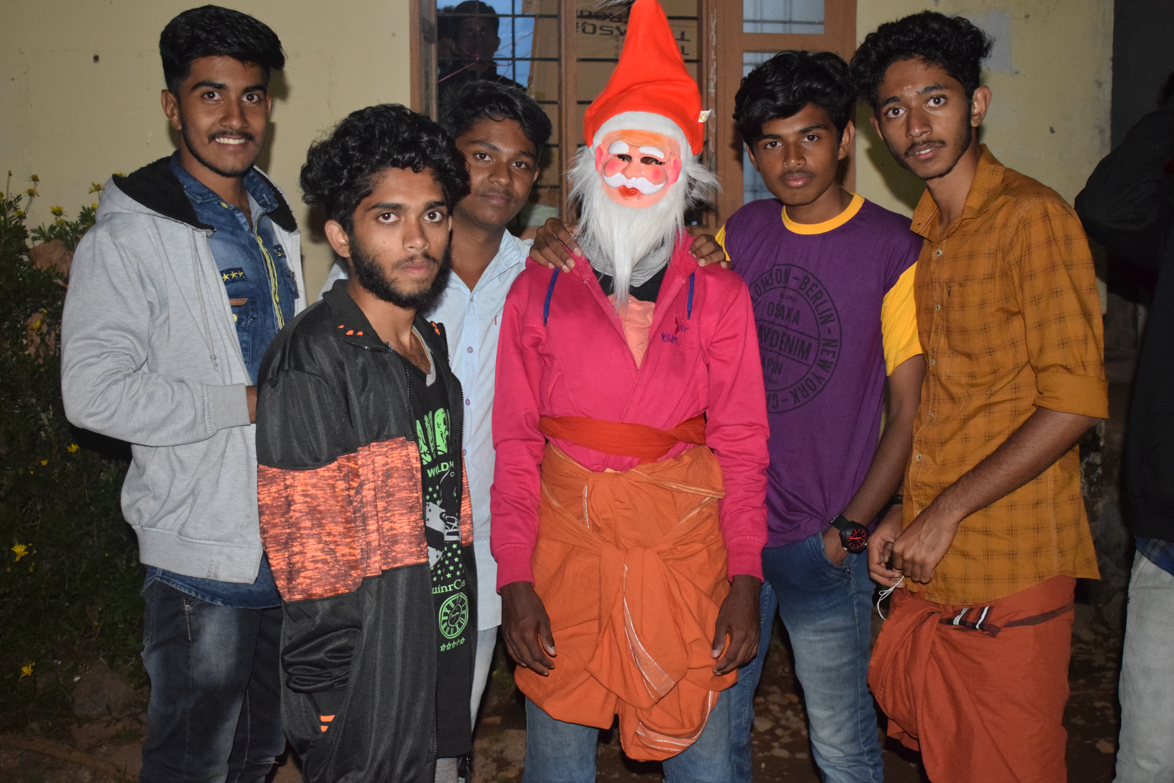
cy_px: 392
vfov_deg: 28.1
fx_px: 1565
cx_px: 587
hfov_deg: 41.1
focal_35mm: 48
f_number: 4.5
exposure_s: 1/60
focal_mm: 32
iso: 3200
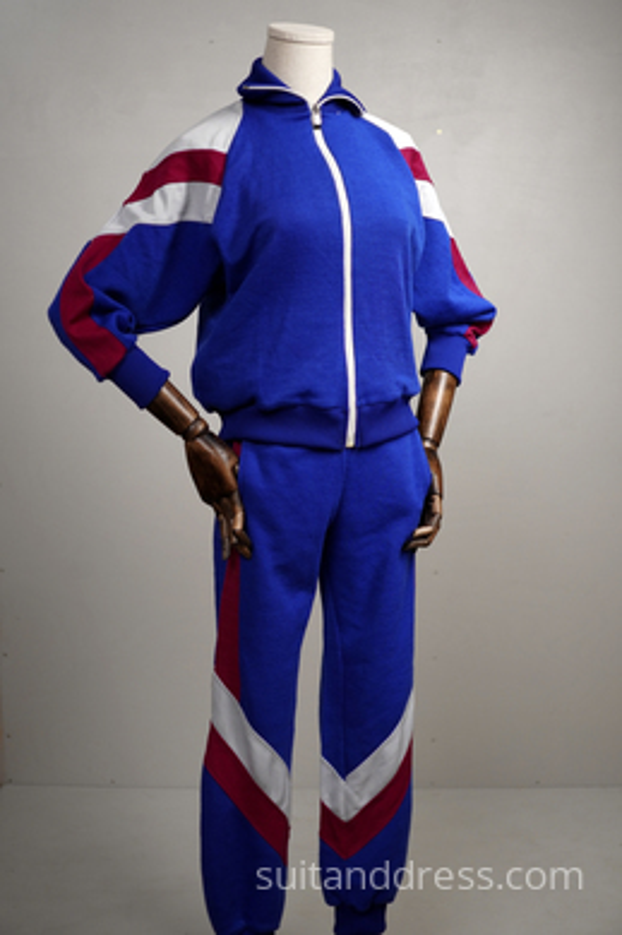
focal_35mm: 48
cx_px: 311
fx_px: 1245
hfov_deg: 28.1
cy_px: 468
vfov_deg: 41.1
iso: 250
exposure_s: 1/320
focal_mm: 32
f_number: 1.8
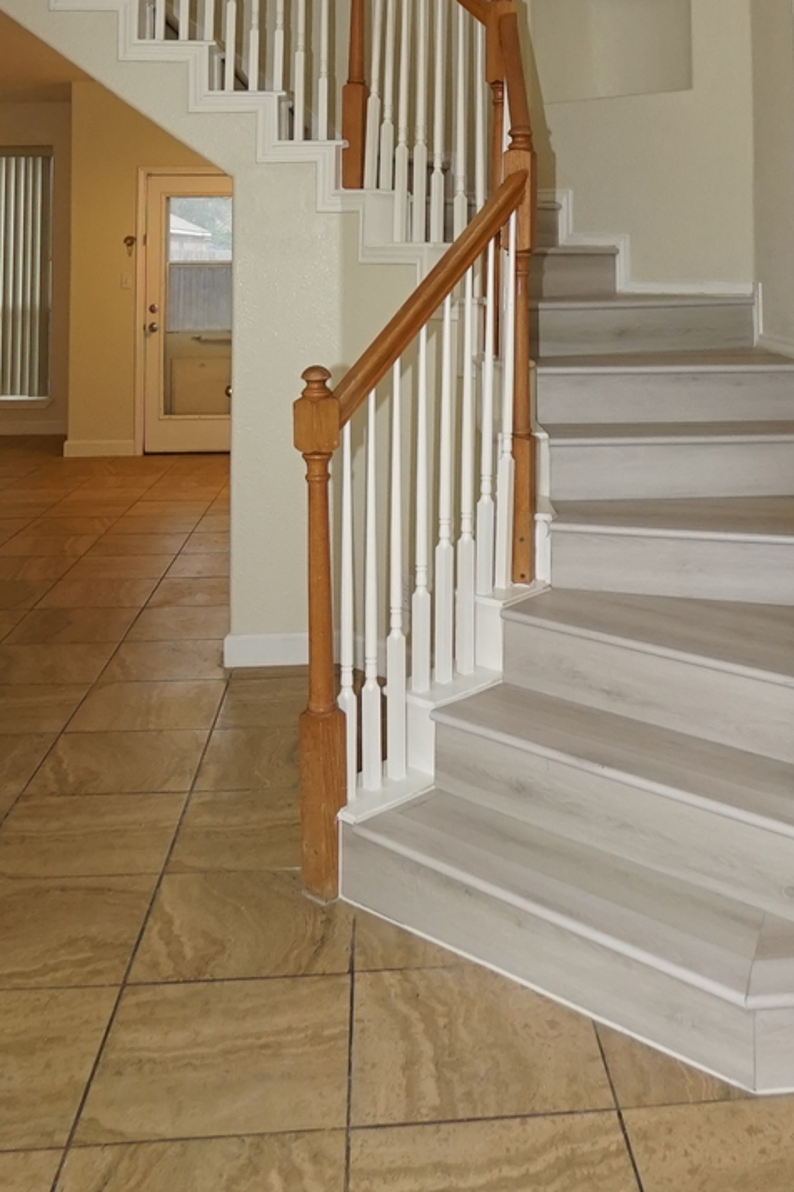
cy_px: 147
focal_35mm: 34
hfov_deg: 38.6
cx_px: 500
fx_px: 1126
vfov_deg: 50.3
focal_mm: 10
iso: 640
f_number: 4
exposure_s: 1/160
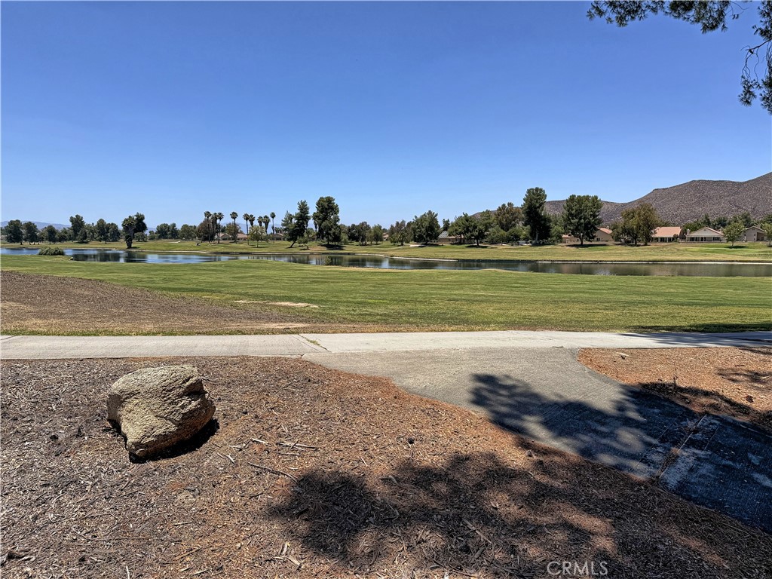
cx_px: 386
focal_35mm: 24
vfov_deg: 56.8
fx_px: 535
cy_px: 290
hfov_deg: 71.6
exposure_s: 1/6173
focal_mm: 6.8
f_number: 1.8
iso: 80
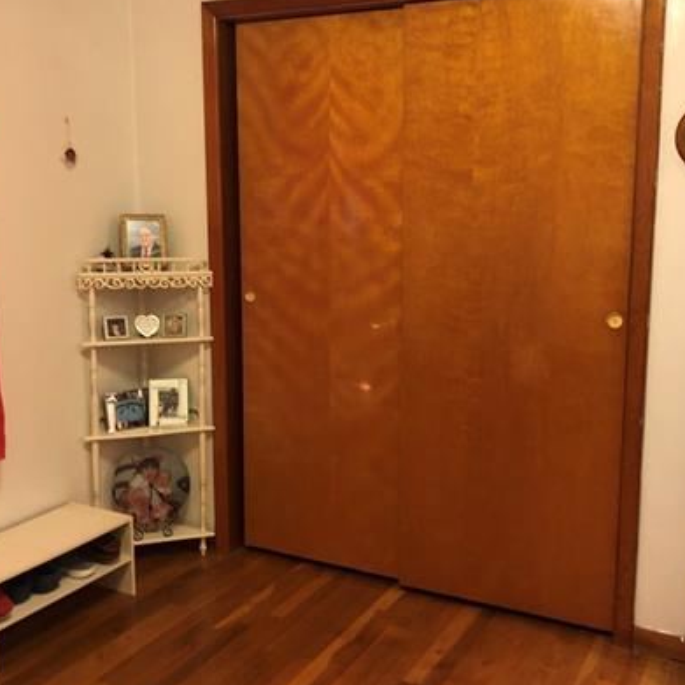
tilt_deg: -8.8
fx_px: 851
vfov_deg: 43.8
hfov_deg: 43.8
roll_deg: -0.4
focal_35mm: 38
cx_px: 371
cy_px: 329
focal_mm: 4
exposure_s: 1/9
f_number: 1.8
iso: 100
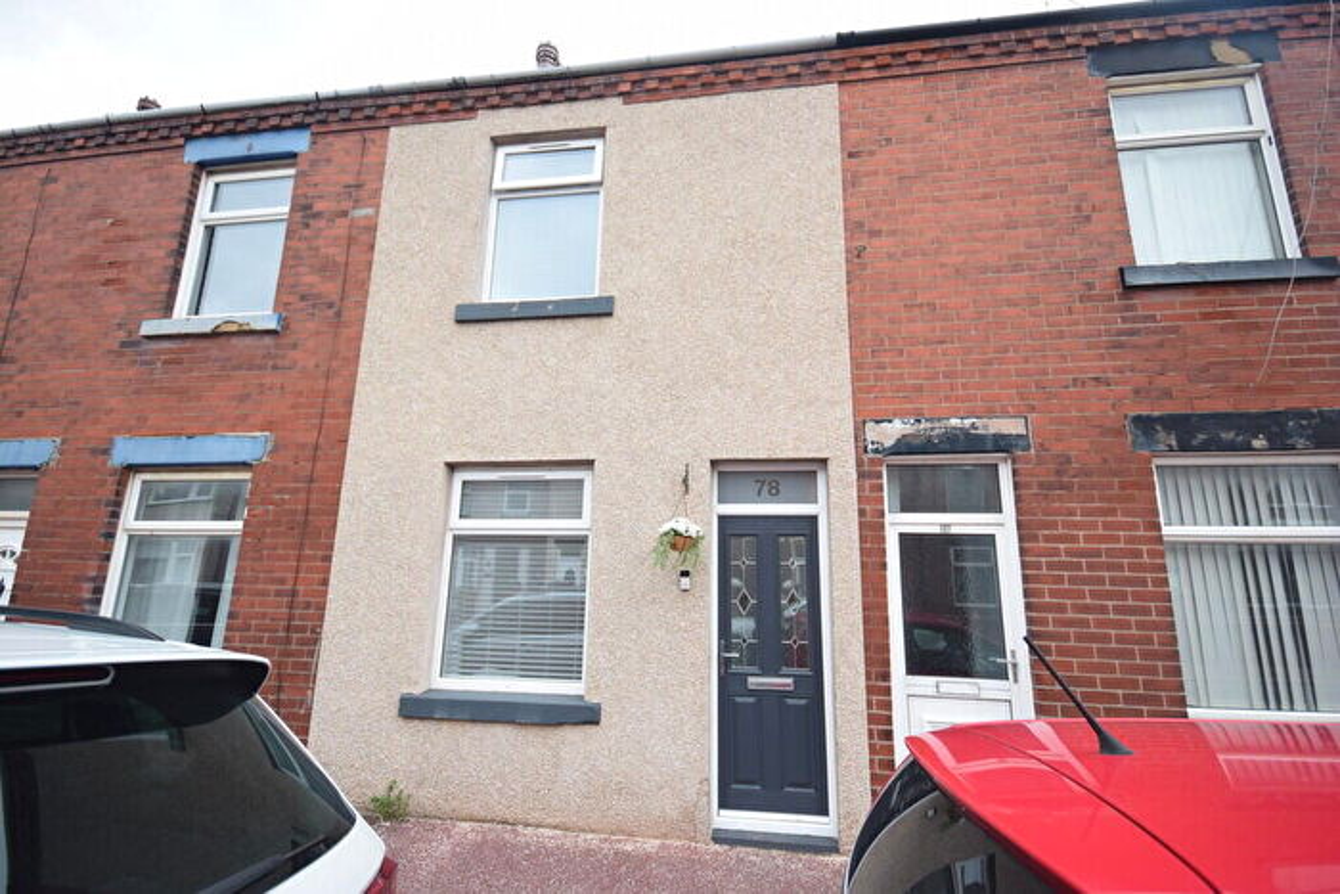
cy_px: 447
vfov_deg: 72.1
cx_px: 670
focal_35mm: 16
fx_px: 614
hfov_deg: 95.0
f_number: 6.3
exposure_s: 1/160
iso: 400
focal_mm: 11
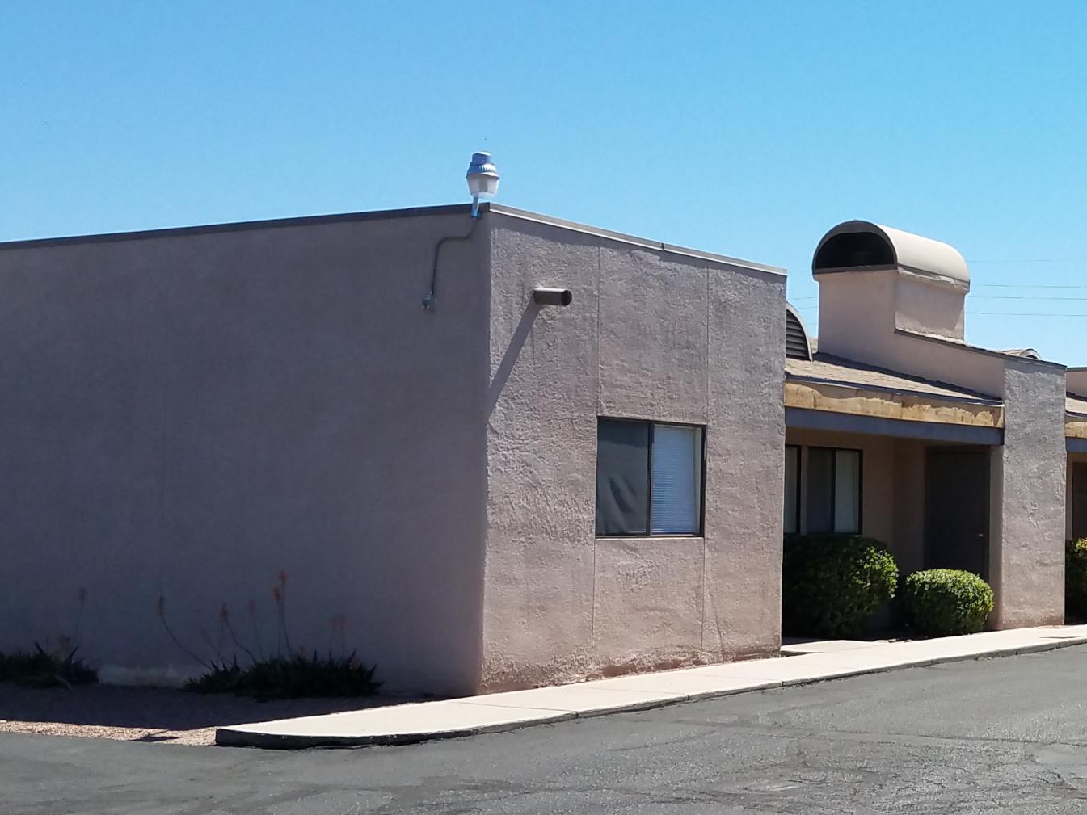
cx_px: 1153
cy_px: 351
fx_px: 1821
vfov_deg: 25.2
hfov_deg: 30.3
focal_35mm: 58
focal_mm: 4.2
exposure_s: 1/2208
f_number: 1.7
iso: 40
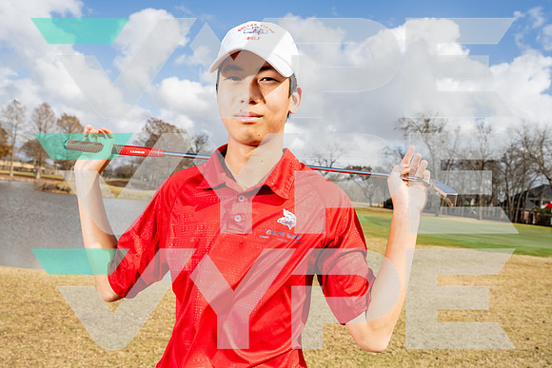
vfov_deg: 43.6
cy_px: 184
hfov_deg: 61.9
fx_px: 460
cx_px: 276
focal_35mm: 30
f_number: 8
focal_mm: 30
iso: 100
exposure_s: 1/250
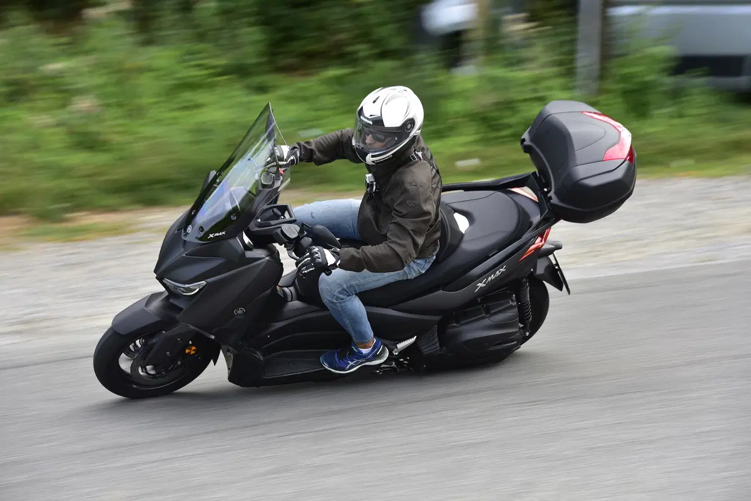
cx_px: 376
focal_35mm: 140
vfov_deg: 9.8
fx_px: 2921
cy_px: 250
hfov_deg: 14.6
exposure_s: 1/125
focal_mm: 140
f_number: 6.3
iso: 160
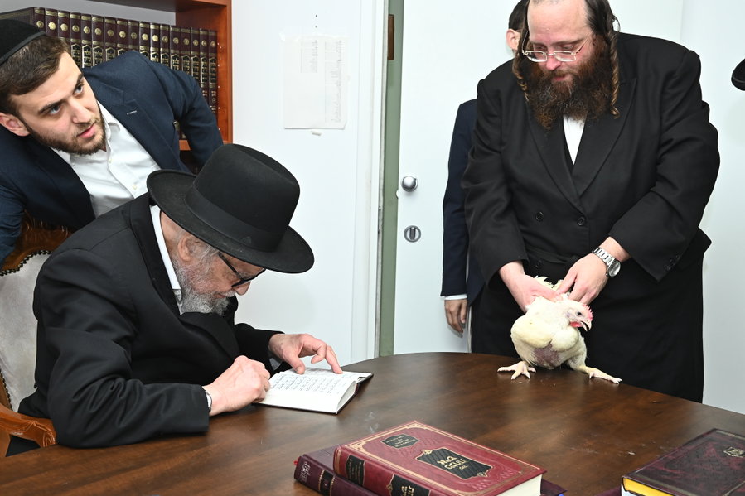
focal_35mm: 38
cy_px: 248
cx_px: 372
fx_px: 786
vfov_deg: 35.0
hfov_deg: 50.7
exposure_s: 1/125
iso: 1250
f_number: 8
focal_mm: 38
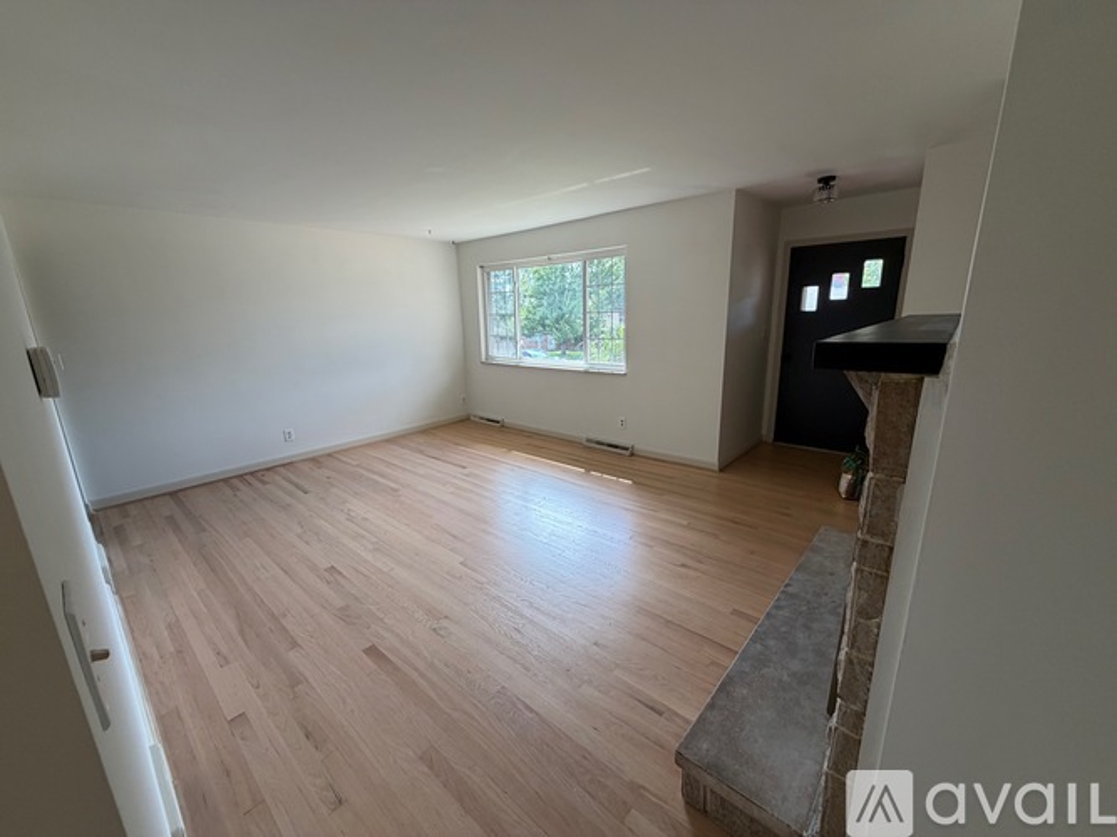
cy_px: 418
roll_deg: +1.7
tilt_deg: -13.4
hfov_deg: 102.1
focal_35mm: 14
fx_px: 452
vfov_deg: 85.7
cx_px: 558
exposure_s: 1/120
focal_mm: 2.22
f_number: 2.2
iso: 125
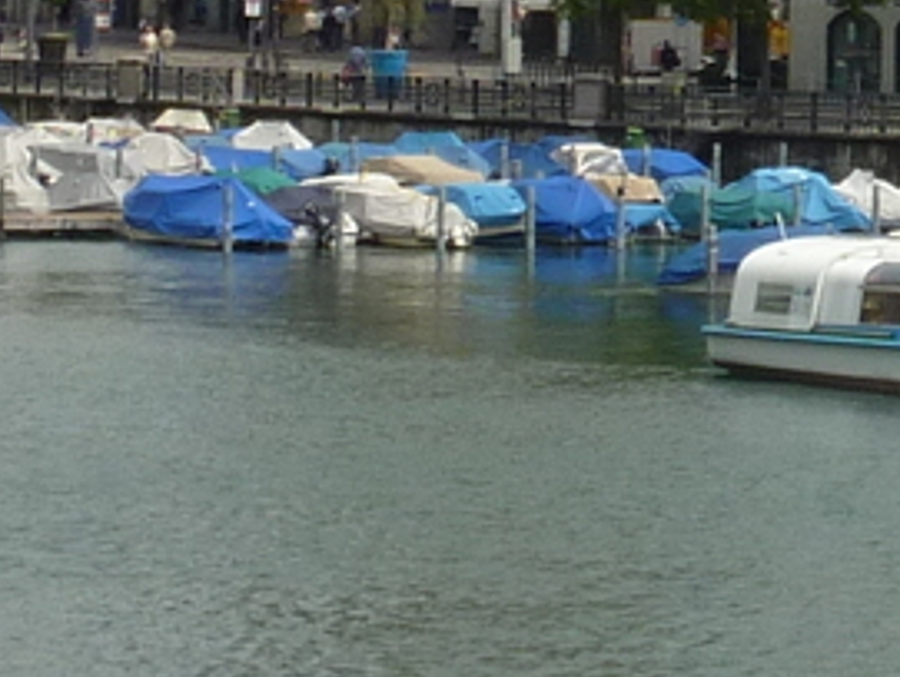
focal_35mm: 283
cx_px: 1438
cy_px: -3
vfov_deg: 5.3
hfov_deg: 6.9
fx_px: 7368
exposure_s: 1/500
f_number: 5.6
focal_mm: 7.9
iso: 100
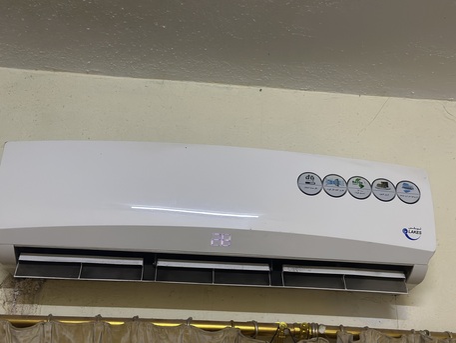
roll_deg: -2.2
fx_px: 632
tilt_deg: +23.2
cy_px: 172
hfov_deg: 39.6
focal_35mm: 48
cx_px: 228
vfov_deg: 30.3
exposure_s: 1/40
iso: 400
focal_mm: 6.86
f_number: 1.78
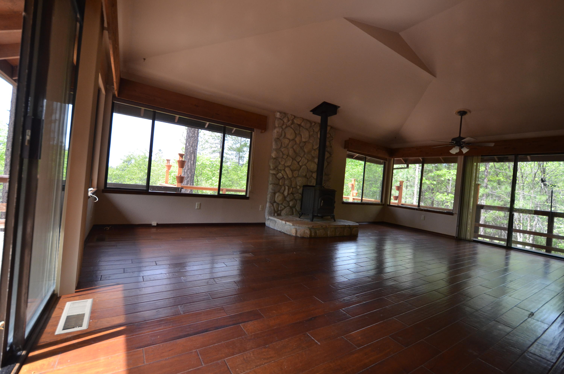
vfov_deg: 77.1
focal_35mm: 15
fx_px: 235
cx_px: 282
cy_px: 187
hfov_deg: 100.5
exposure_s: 1/640
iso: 800
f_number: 3.5
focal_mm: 10
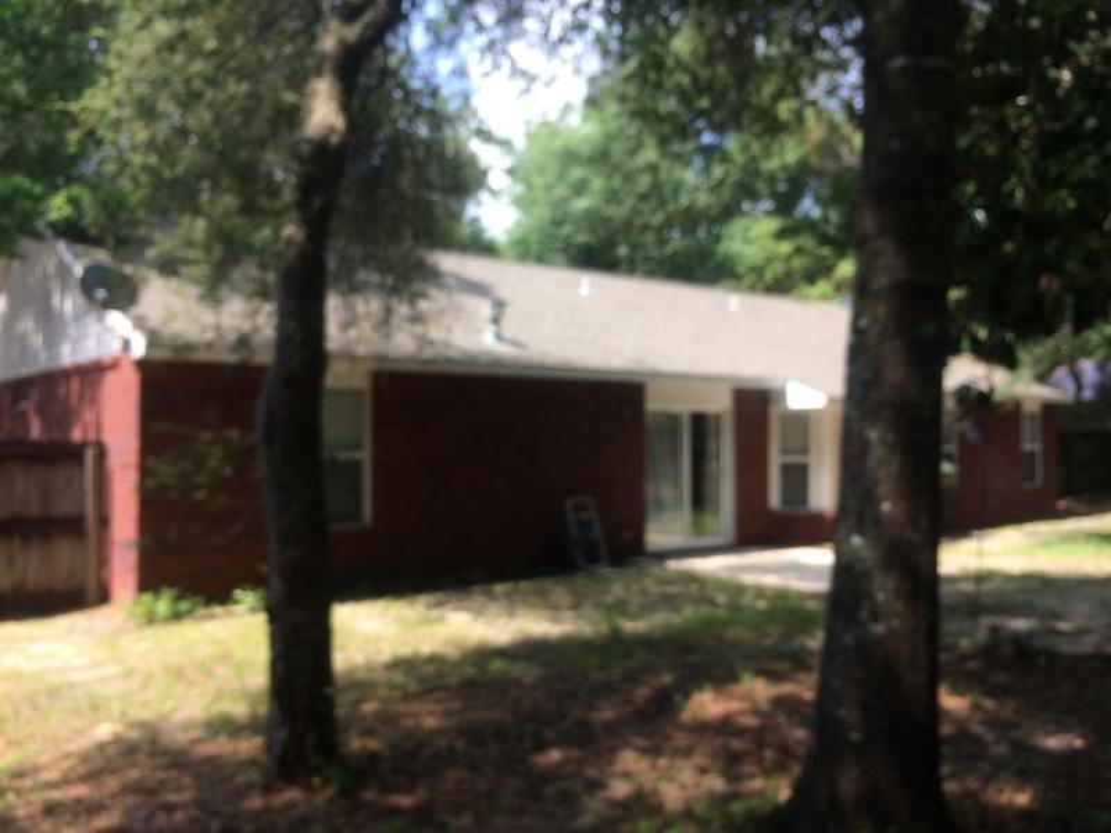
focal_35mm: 30
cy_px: 416
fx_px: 963
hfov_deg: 60.0
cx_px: 556
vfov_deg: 46.8
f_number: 2.2
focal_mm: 4.12
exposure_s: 1/383
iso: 32
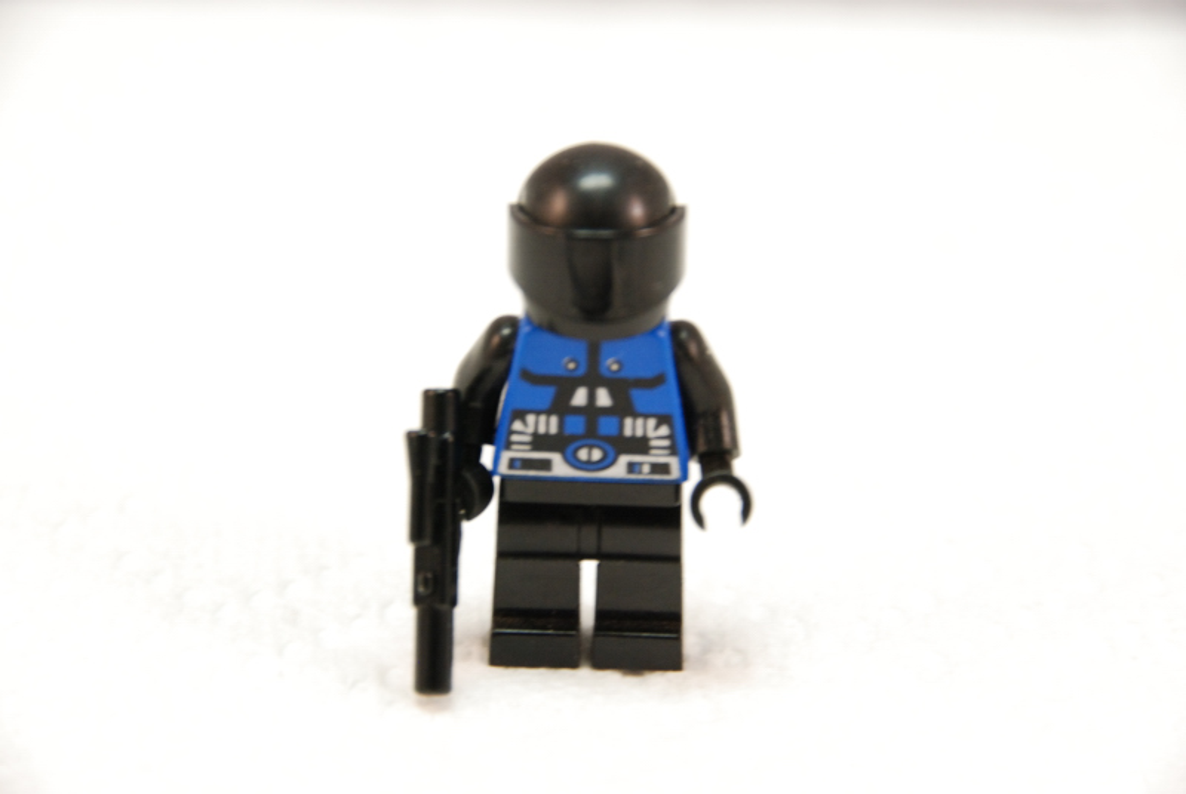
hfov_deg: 6.9
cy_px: 397
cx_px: 593
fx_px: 9898
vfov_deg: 4.6
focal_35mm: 300
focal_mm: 200
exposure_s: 1/15
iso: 800
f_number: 9
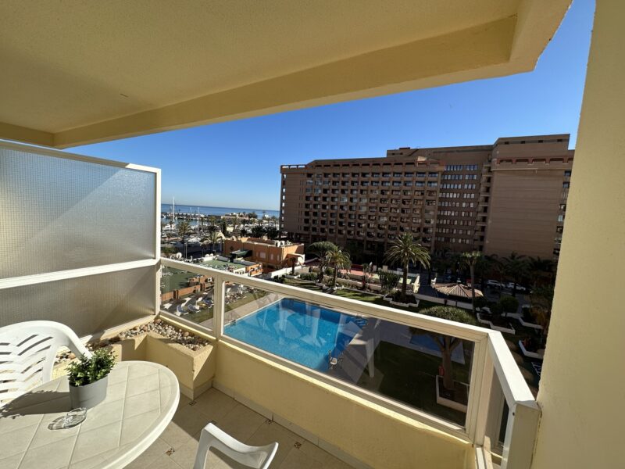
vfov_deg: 85.7
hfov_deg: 102.1
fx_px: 253
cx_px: 312
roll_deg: -4.1
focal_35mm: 14
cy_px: 234
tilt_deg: -4.9
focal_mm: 2.22
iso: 50
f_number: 2.2
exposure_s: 1/1511
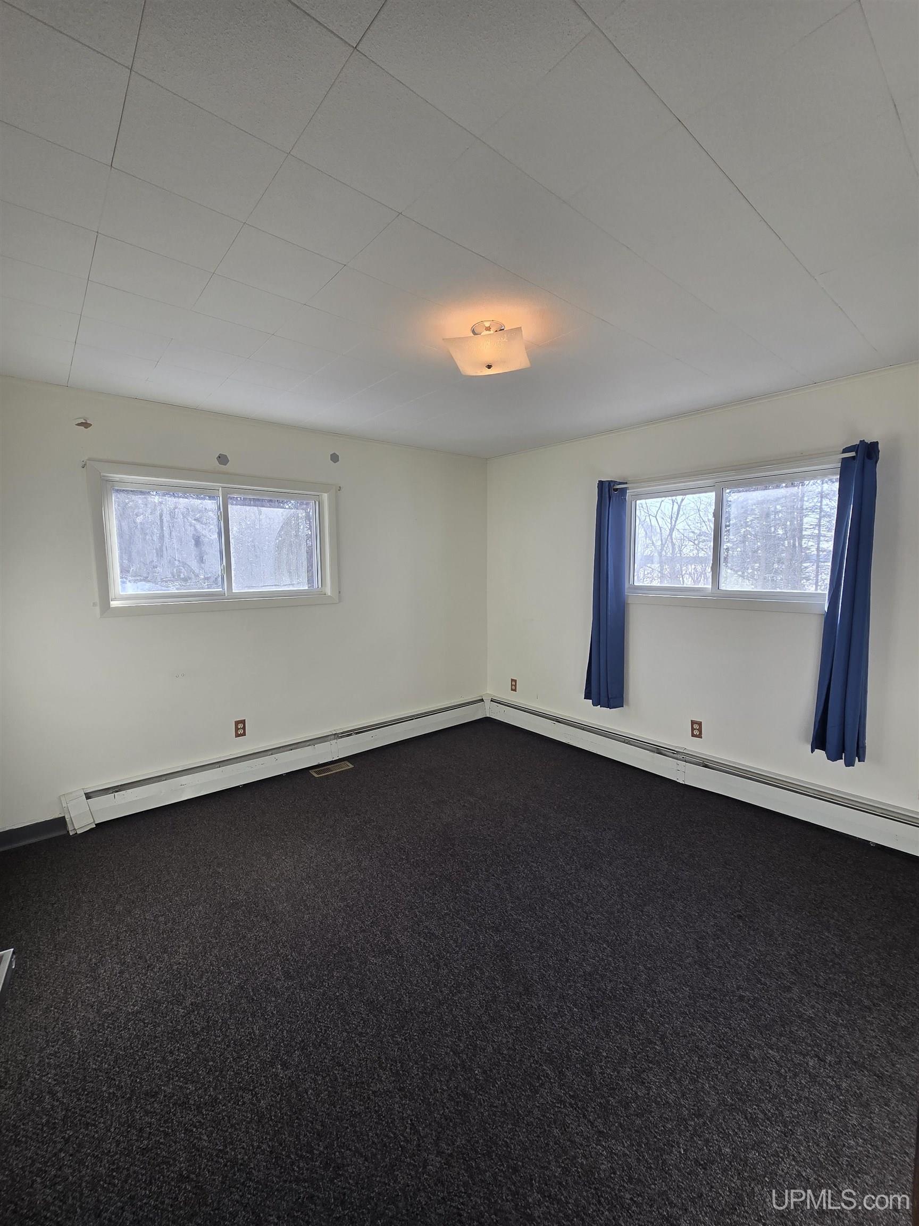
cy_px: 613
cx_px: 460
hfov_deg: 89.9
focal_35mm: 13
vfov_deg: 106.2
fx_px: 460
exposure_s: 1/120
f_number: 2.2
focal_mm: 2.2
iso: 64
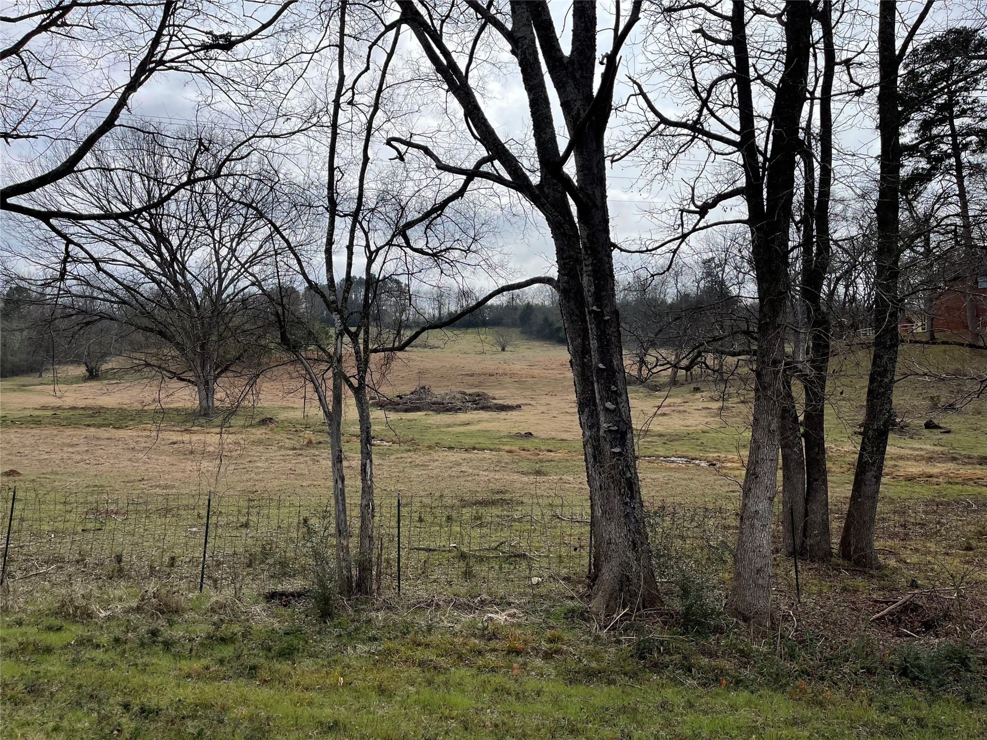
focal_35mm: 25
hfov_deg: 69.4
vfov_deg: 54.9
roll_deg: +0.6
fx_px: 713
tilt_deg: -0.7
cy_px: 370
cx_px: 494
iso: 32
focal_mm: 5.1
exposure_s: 1/5618
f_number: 1.6
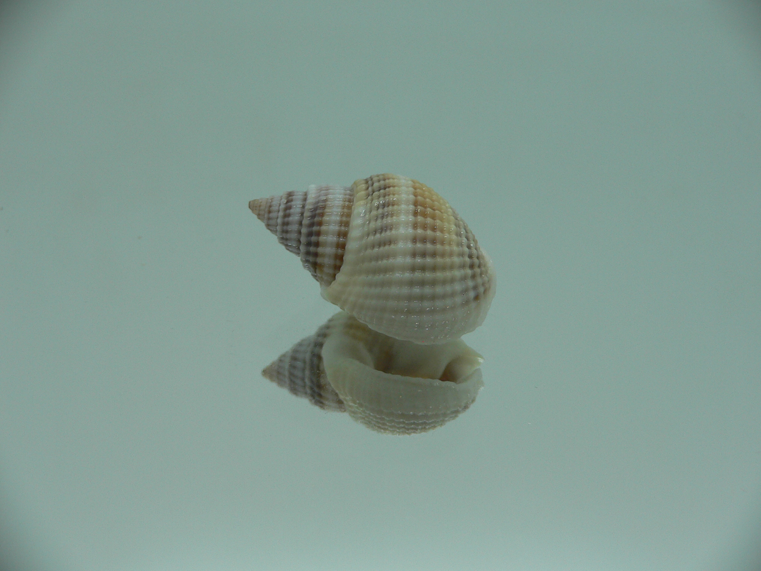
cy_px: 286
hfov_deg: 52.6
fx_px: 769
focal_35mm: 35
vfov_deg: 40.7
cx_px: 380
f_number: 2.8
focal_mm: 4.6
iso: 80
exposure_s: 1/60
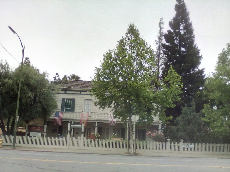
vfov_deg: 40.7
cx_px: 115
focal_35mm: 35
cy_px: 86
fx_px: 233
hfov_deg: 52.6
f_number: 2.8
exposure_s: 1/229
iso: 56
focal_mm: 2.9
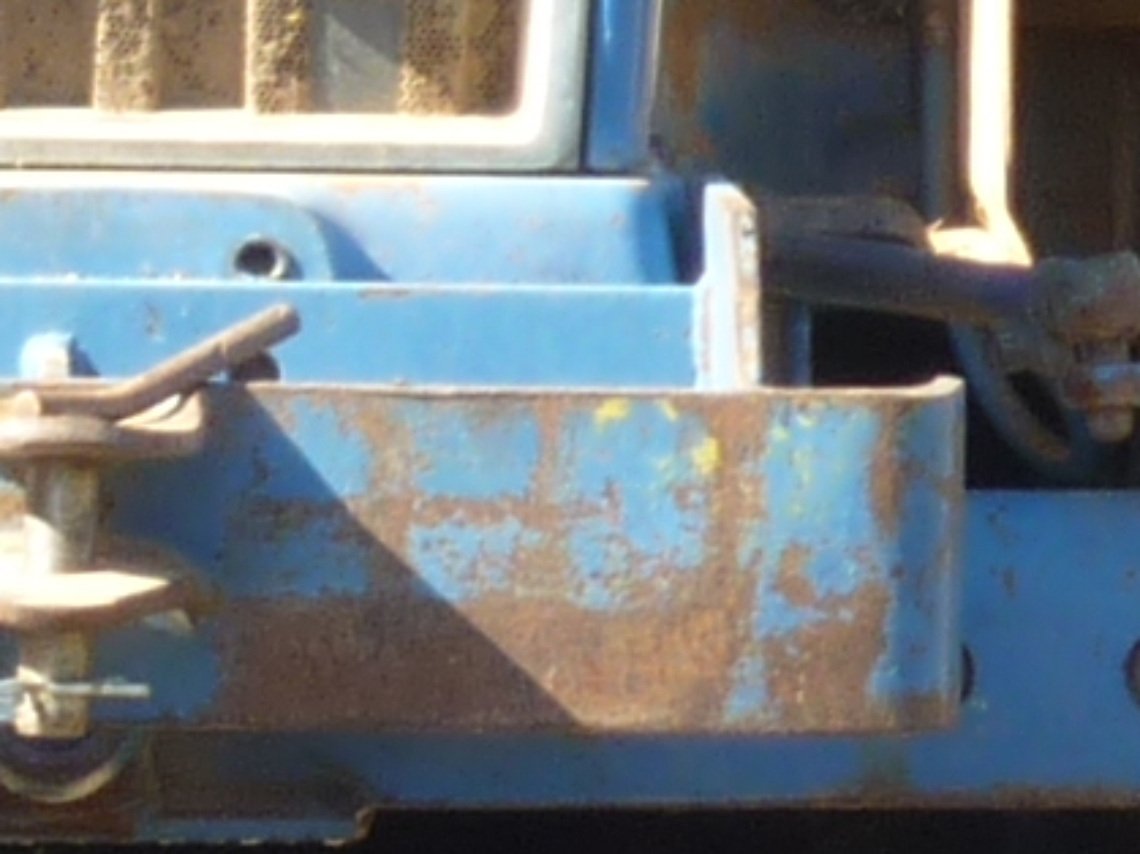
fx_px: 25384
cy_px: -906
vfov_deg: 1.9
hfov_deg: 2.6
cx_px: -114
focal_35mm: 771
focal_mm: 16.4
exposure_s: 1/80
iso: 80
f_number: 4.8
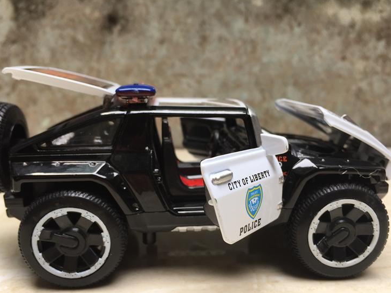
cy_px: 159
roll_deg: -1.9
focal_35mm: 32
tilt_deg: -14.9
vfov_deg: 44.1
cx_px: 188
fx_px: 362
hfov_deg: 56.8
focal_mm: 4.15
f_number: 2.2
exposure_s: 1/100
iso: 32
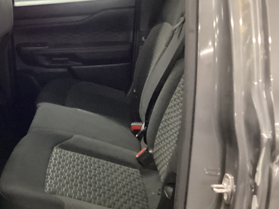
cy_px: 92
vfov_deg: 25.6
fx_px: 459
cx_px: 46
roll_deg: +2.1
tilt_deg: -17.8
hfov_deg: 32.6
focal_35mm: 57
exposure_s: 1/24
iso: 800
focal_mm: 3.3
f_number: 2.4
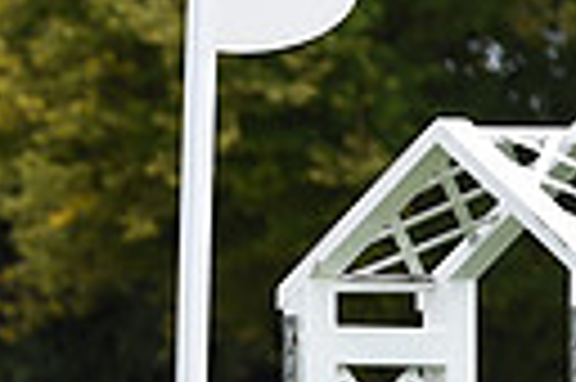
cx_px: -590
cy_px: 494
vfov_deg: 1.7
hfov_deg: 2.6
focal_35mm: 792
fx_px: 12656
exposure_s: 1/1250
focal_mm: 175
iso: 640
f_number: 5.6
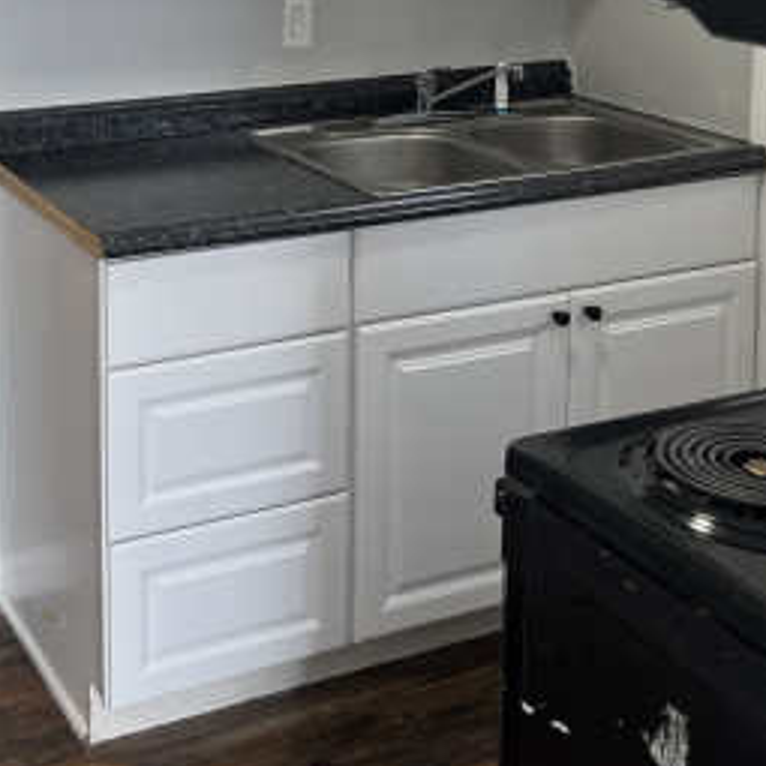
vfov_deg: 26.7
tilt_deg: -6.8
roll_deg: -0.1
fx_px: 1502
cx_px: 216
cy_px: -38
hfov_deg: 28.3
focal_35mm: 60
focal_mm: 5.1
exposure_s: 1/60
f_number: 1.6
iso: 80
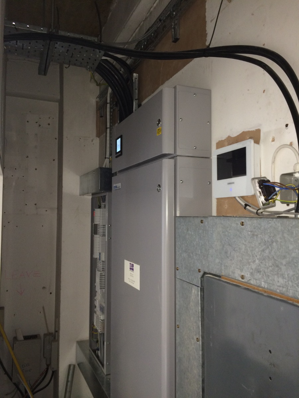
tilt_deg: +2.3
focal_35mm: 29
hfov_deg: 48.2
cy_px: 199
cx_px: 150
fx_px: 334
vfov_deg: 61.7
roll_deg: +0.7
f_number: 2.2
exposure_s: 1/24
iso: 100
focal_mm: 4.15
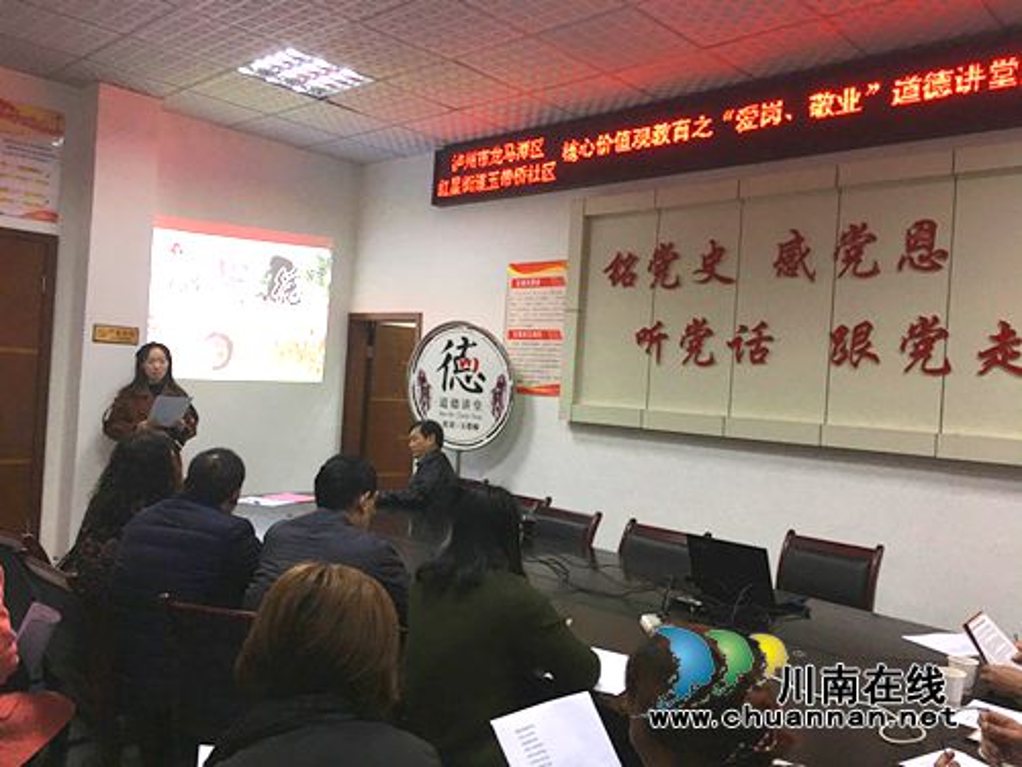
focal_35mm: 29
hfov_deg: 61.7
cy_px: 384
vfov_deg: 48.2
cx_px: 511
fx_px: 856
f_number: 2.2
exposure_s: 1/33
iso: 40
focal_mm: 4.15
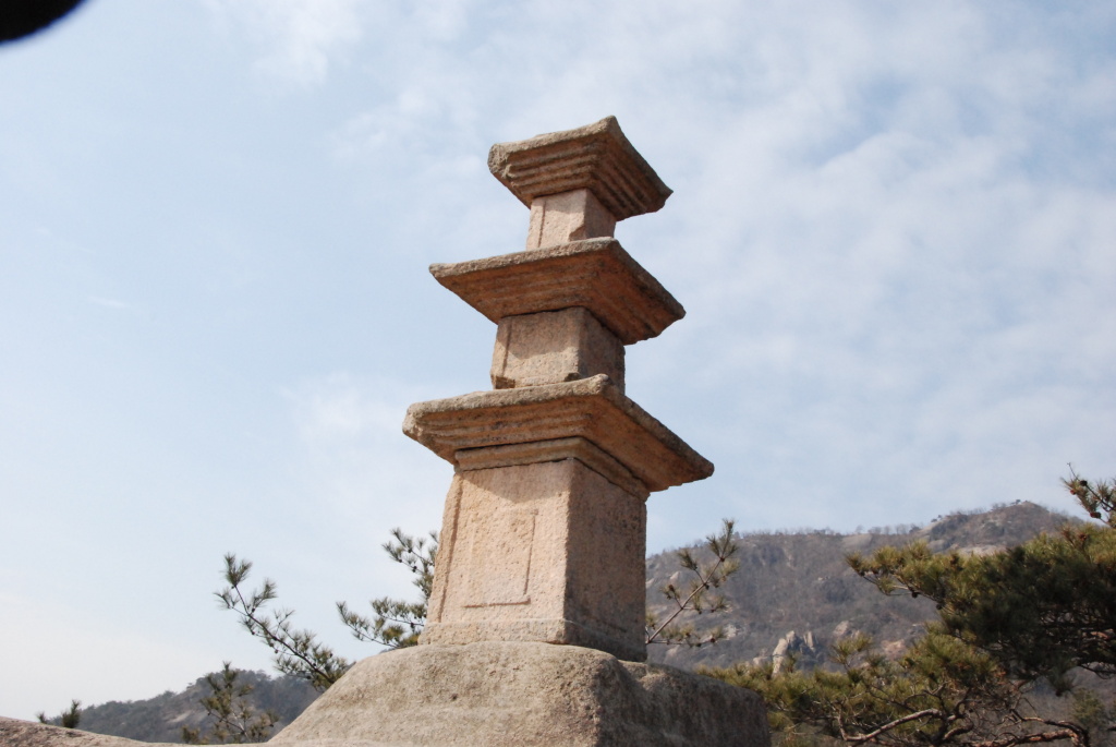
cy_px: 374
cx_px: 558
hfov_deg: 47.9
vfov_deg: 33.1
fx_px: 1257
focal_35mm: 40
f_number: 16
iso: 1600
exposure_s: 1/1000
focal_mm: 27
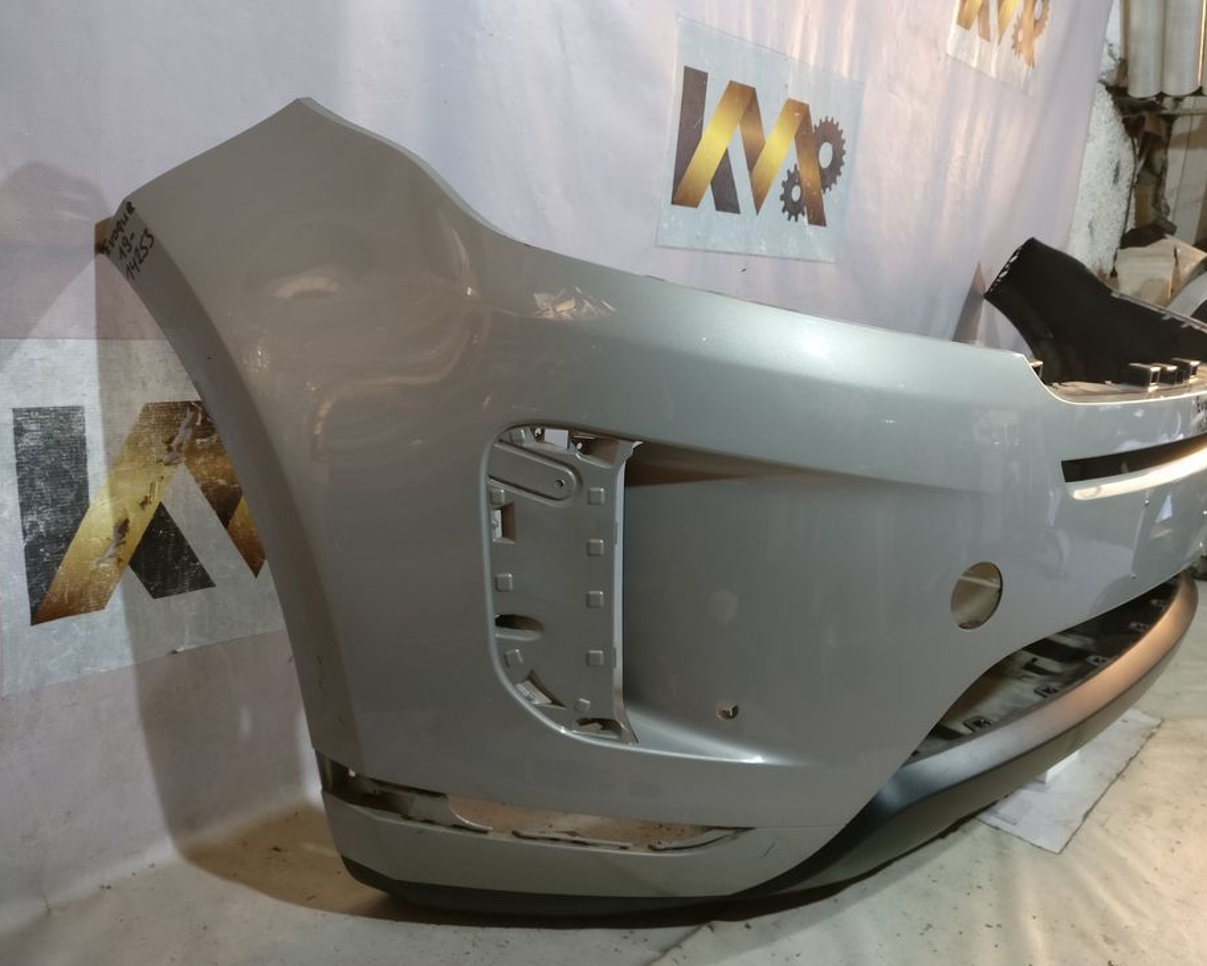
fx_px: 1072
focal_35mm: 30
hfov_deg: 58.7
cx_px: 657
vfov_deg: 48.5
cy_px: 474
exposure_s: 1/25
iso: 320
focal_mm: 4.26
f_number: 2
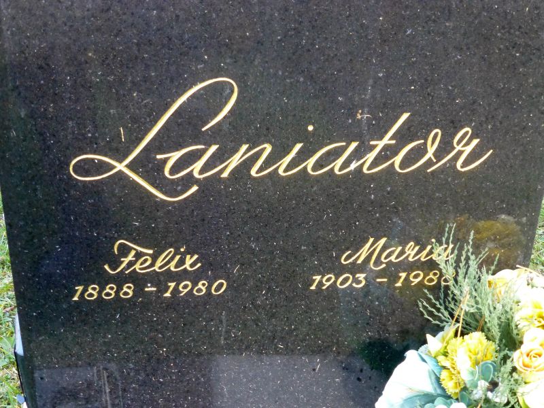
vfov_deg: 21.0
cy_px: 204
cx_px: 272
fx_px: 1100
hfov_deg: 27.8
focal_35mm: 70
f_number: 5
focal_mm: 12.5
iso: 800
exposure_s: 1/100
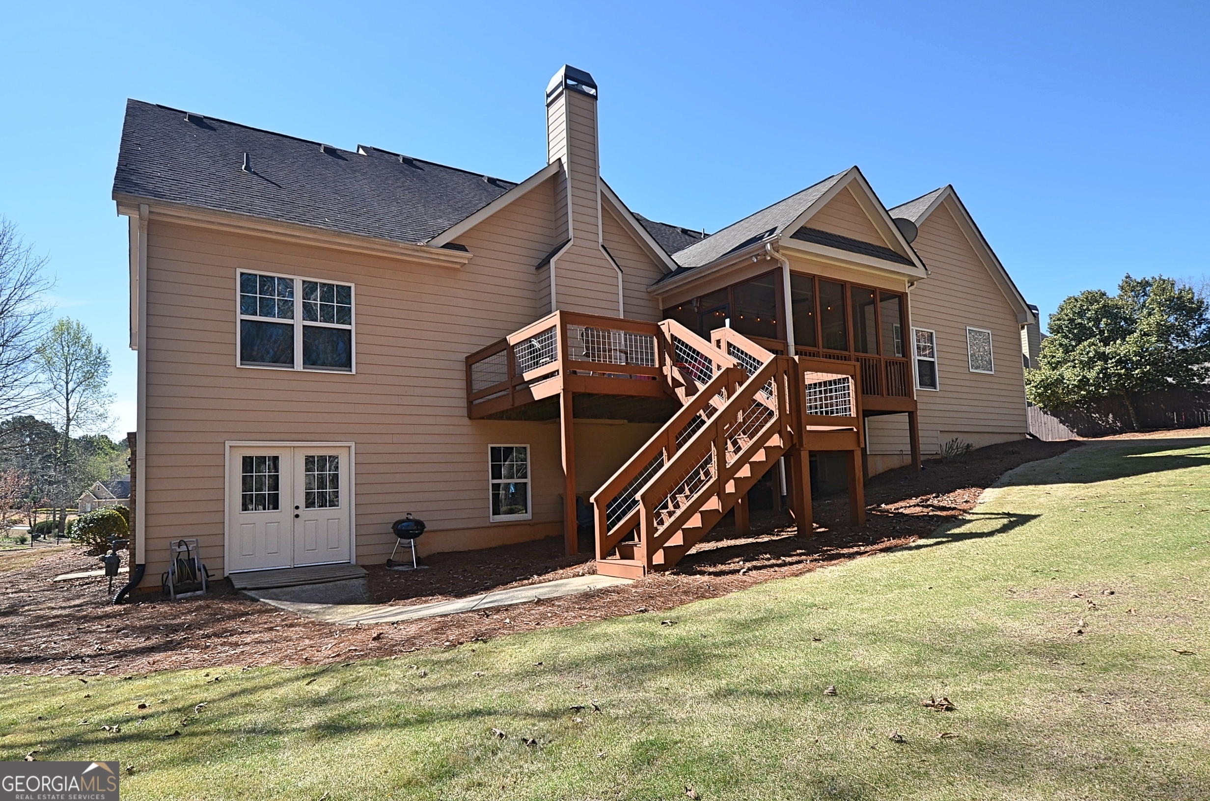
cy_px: 400
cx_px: 605
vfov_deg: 63.0
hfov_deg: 85.5
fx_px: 654
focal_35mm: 20
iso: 200
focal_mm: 13
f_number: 8
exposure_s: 1/250
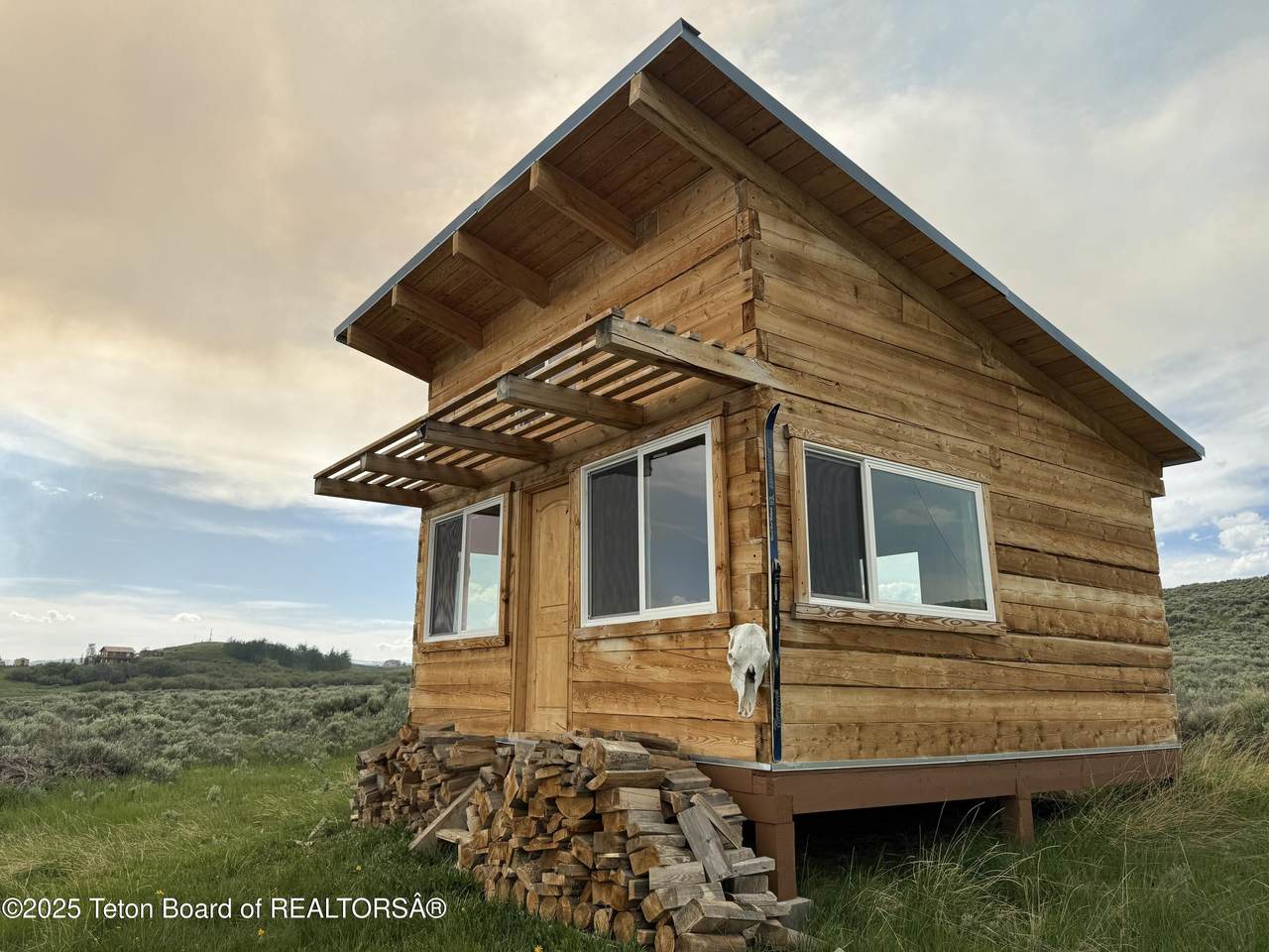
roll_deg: -2.2
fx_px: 880
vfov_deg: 56.8
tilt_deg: +16.6
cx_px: 634
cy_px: 476
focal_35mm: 24
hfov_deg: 71.6
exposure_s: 1/3953
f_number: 1.78
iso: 80
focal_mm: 6.76
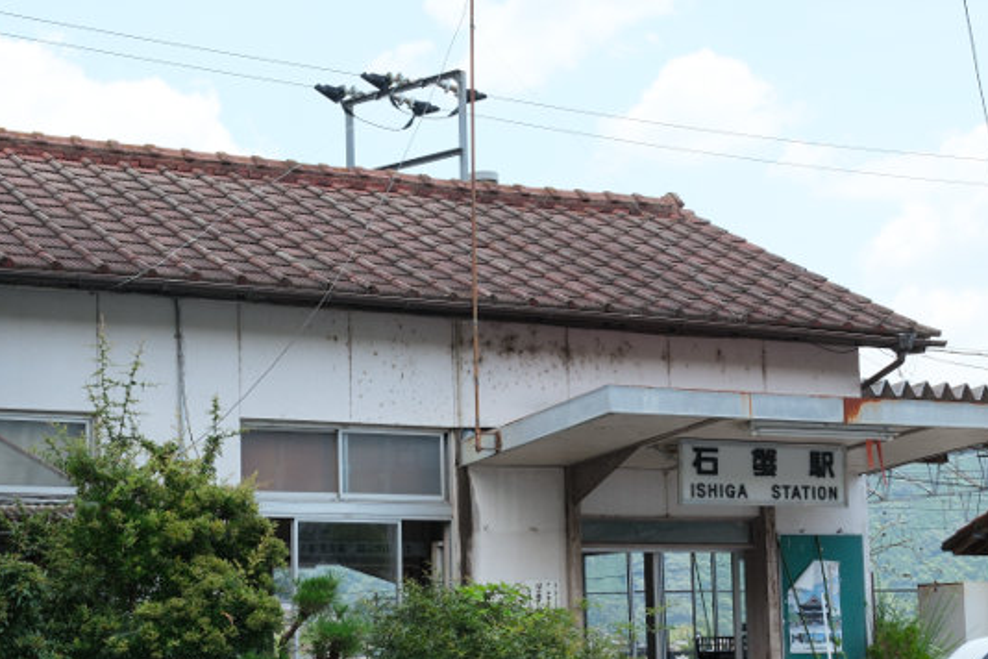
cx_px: 289
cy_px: 459
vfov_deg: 22.9
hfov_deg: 33.5
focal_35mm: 59
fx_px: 1619
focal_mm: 27.2
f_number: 9
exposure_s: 1/140
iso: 250
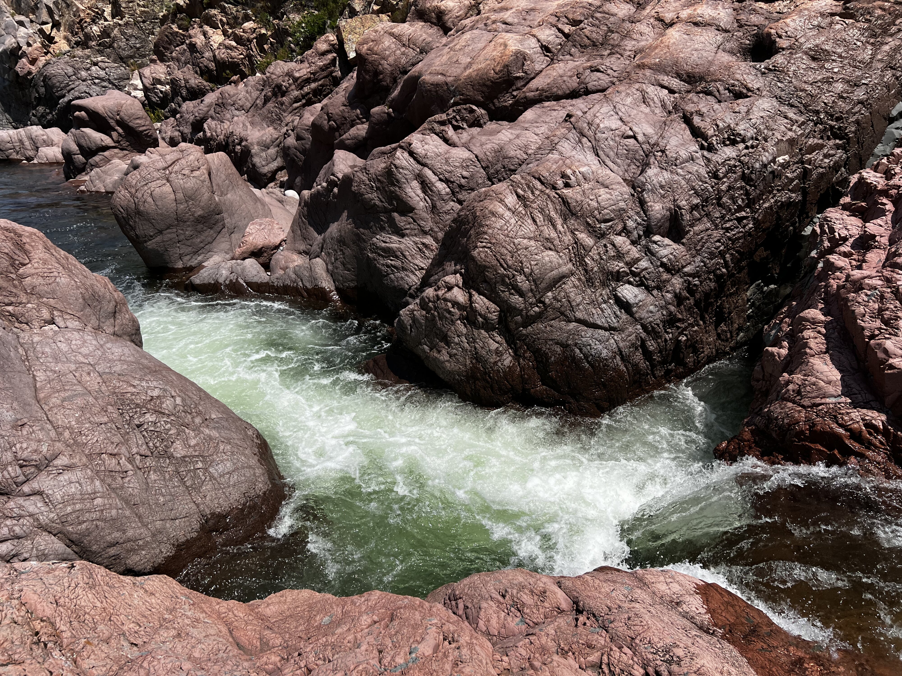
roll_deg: +2.9
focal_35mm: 26
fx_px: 677
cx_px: 451
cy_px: 338
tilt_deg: -25.3
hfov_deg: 67.3
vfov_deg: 53.1
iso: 50
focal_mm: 5.7
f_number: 1.5
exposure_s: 1/4630
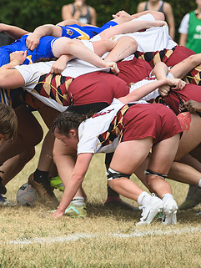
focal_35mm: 886
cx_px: -36
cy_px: 126
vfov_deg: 2.2
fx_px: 6855
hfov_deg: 1.7
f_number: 6
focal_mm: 340
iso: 280
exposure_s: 1/1000
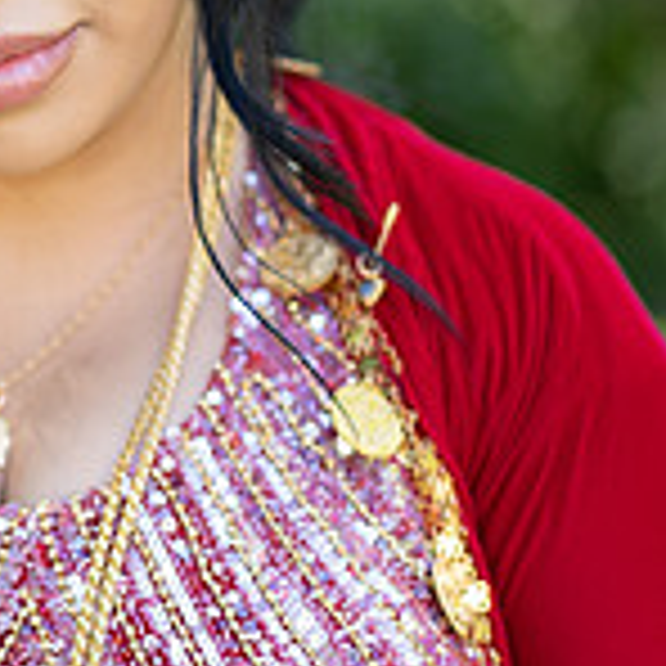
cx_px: -4
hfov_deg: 12.2
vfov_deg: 12.2
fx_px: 3091
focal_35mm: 142
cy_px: 135
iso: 100
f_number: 1.8
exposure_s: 1/200
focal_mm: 55
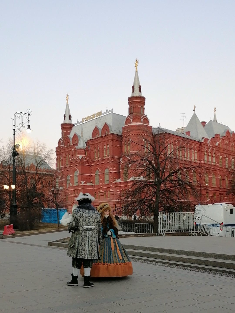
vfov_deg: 67.3
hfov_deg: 53.1
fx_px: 235
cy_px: 156
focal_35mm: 26
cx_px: 118
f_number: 1.8
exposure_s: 1/33.3
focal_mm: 5.4
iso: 100
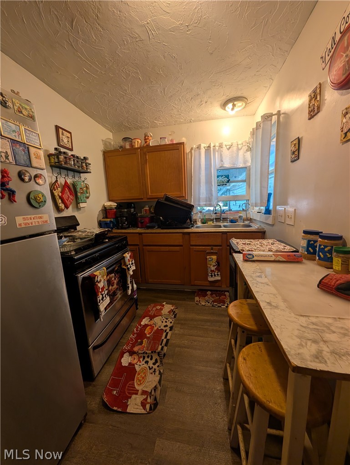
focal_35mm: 12
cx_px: 175
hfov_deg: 94.7
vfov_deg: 110.4
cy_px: 232
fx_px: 161
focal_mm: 2.02
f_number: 1.7
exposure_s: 1/120
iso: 92
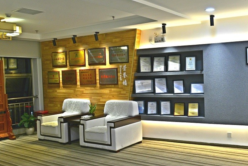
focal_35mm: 37
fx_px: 255
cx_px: 187
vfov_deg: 36.0
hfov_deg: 49.7
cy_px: 83
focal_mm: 24
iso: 640
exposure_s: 1/125
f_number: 8
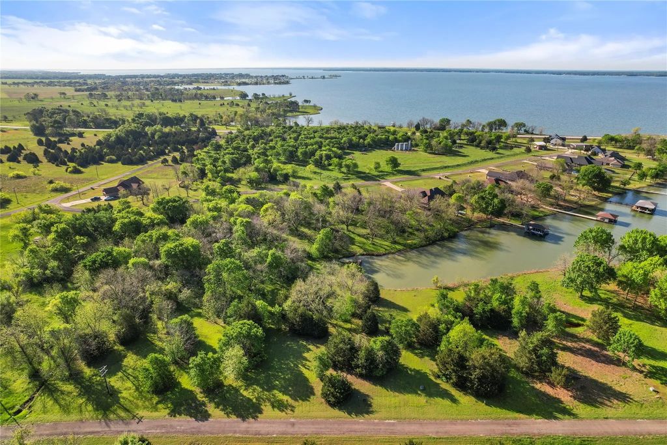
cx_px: 334
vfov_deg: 57.2
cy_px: 222
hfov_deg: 78.6
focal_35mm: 22
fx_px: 408
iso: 100
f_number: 2.8
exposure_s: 1/80
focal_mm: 8.38
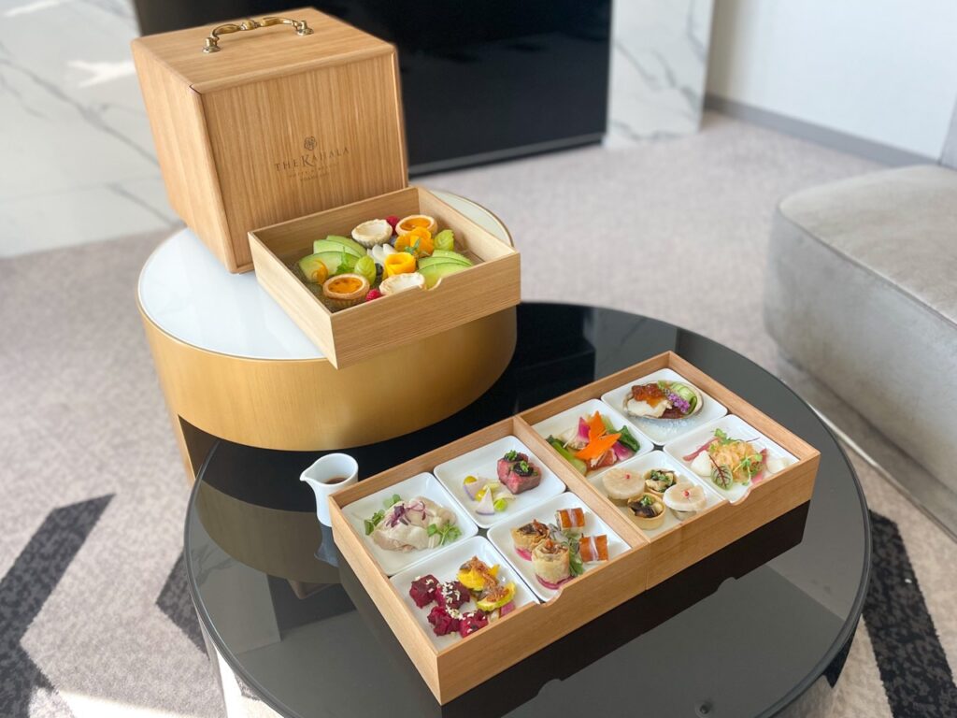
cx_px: 478
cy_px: 359
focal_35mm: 26
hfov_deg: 67.3
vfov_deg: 53.1
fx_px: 719
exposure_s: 1/120
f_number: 1.6
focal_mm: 4.2
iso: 100
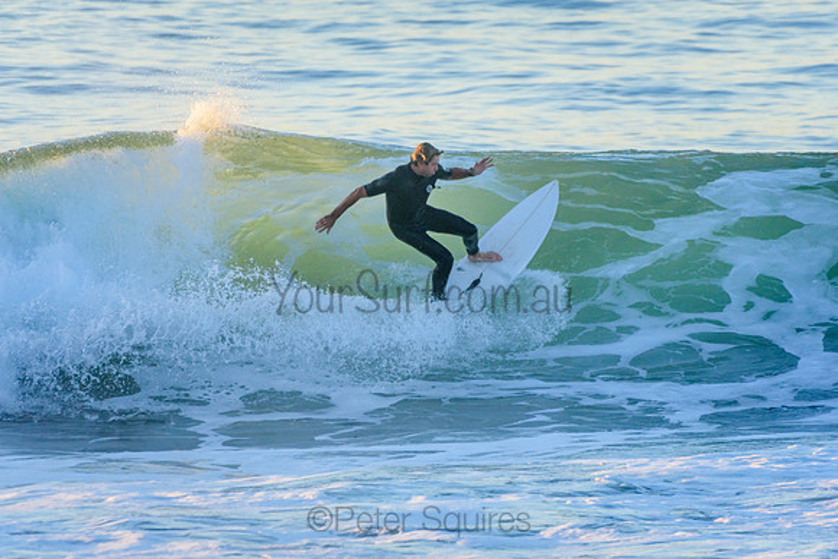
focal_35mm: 750
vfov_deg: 1.8
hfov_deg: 2.7
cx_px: 419
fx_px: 17464
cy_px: 280
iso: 800
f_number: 5.6
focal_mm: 500
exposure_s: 1/1250
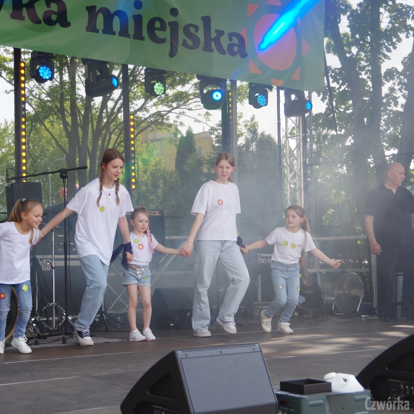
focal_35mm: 59
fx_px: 798
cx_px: 139
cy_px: 208
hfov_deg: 28.9
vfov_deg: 29.1
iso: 200
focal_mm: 31
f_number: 5.6
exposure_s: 1/160
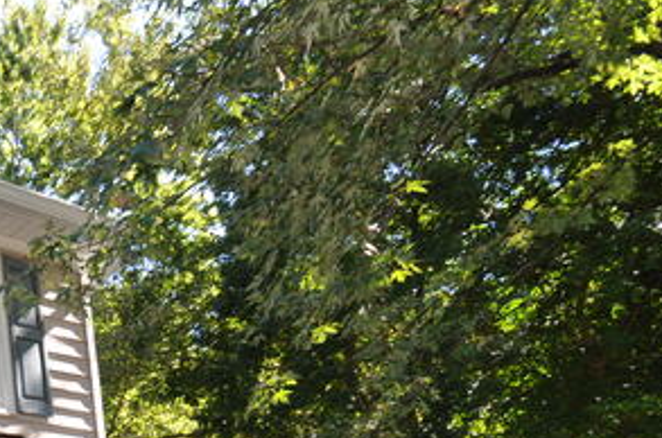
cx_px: -154
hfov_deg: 35.8
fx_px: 752
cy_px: 527
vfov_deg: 28.3
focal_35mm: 41
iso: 200
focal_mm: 10
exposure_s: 1/125
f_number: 5.6
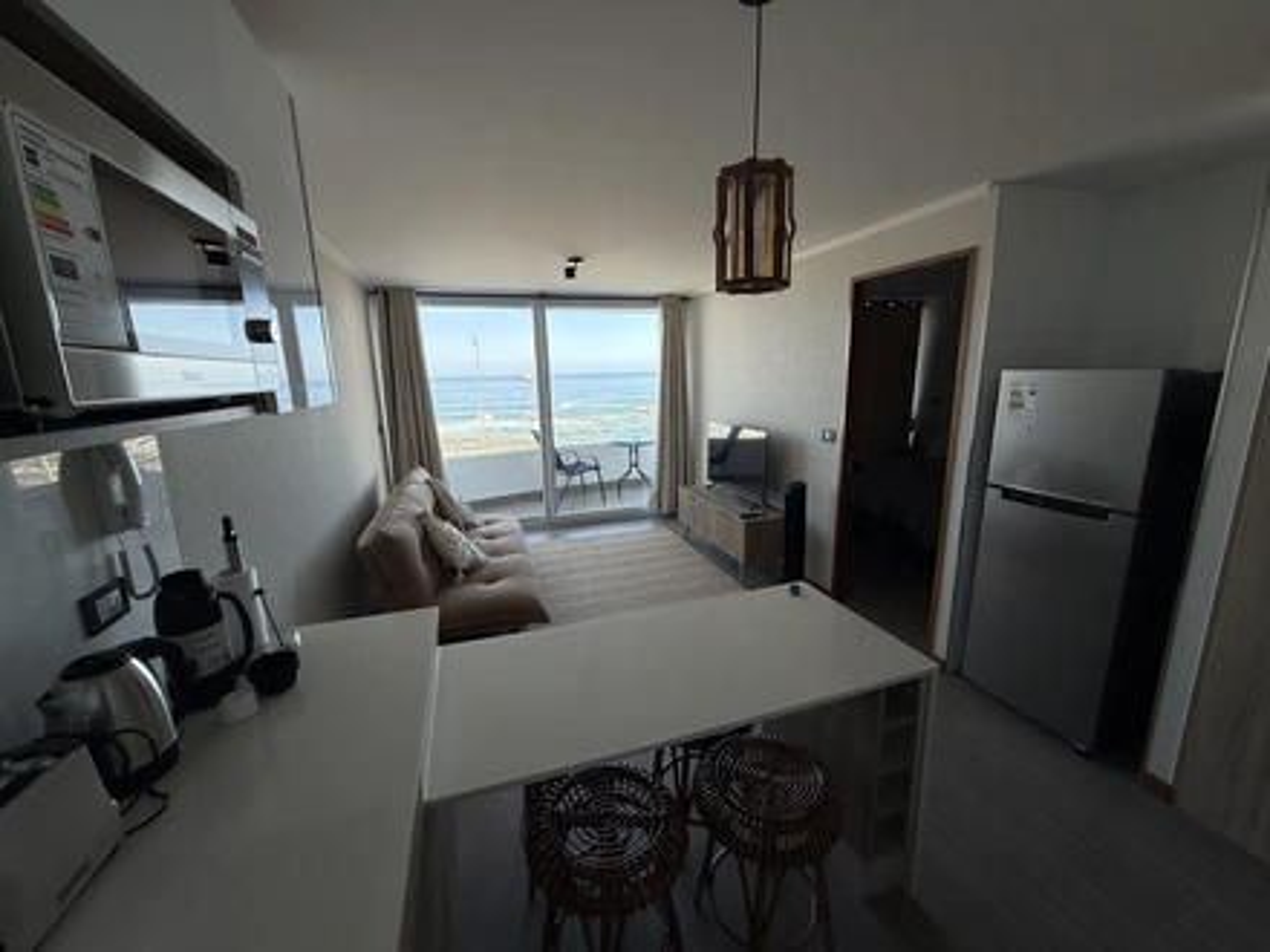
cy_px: 476
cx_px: 635
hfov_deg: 102.1
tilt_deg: -11.1
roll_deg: +1.5
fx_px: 514
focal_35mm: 14
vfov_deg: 85.7
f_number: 2.2
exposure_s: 1/335
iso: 64
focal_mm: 2.22
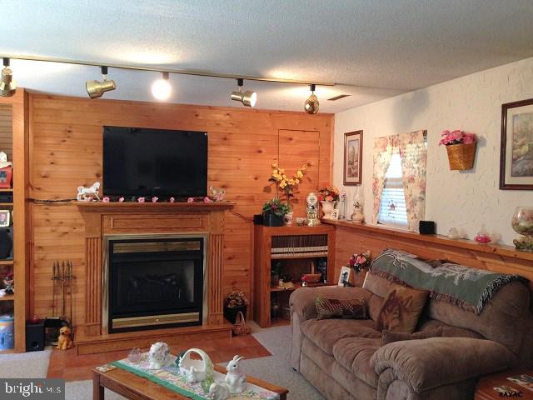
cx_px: 266
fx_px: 508
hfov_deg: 55.4
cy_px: 200
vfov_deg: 42.9
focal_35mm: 33
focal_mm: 4.12
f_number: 2.4
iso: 125
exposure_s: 1/20
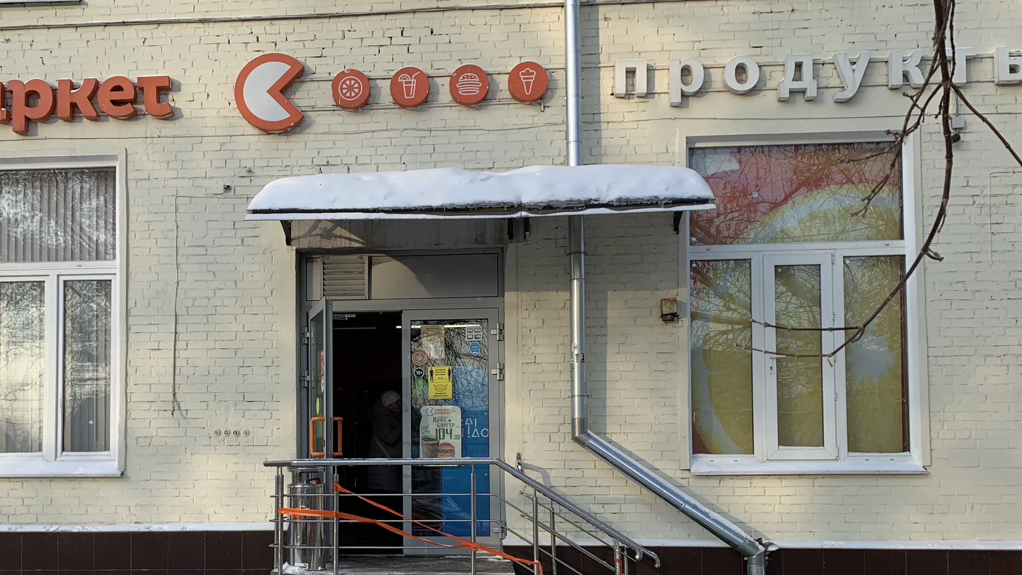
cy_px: 443
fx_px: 1084
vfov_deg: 29.2
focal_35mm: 40
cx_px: 413
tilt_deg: +0.5
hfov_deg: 50.2
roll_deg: +0.3
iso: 25
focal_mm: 4.25
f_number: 1.8
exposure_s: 1/771
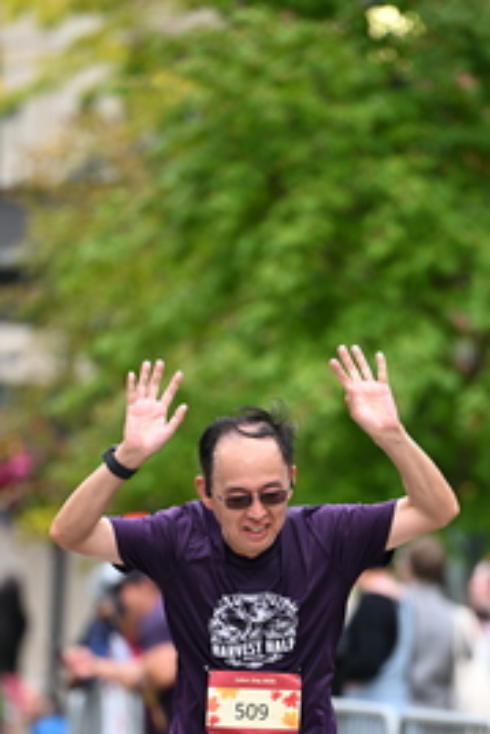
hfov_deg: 3.4
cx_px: 324
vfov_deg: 5.0
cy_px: 550
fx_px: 8359
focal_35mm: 410
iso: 800
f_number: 2.8
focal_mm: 200
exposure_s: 1/2000
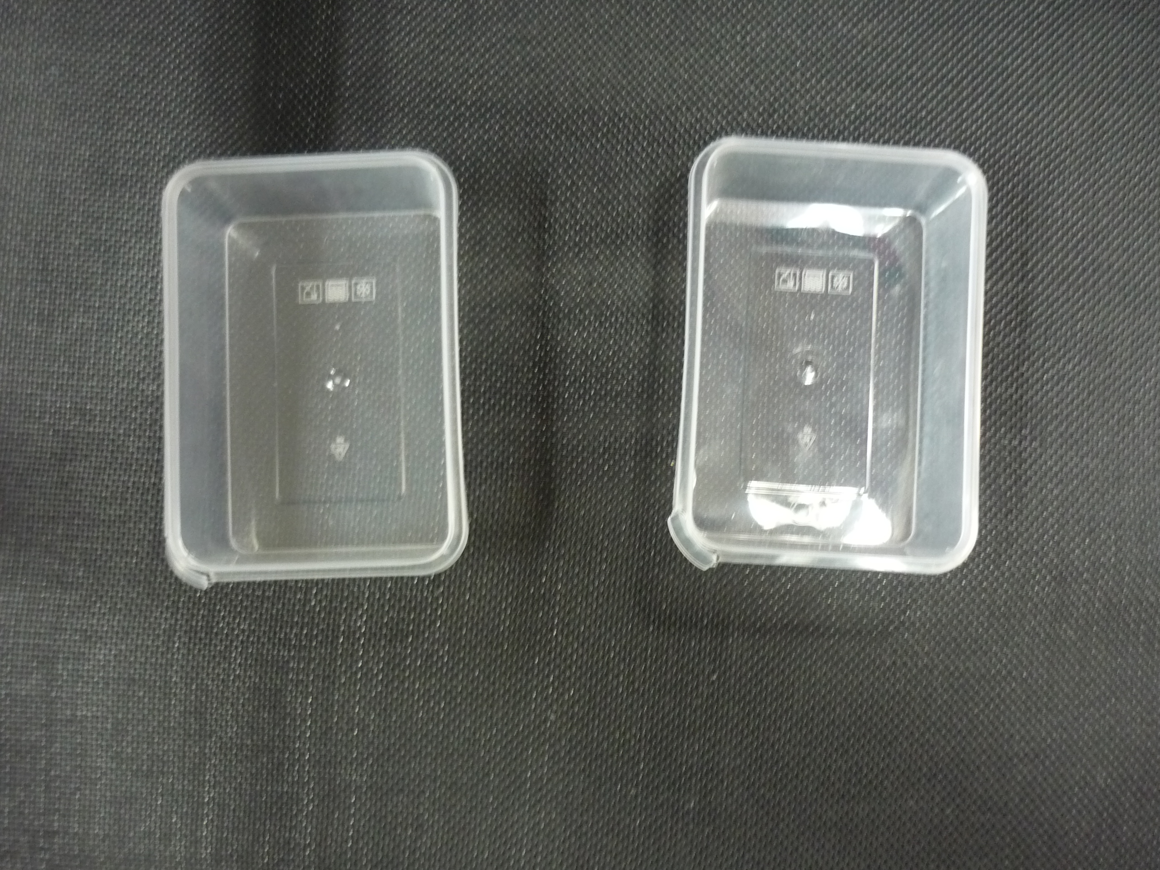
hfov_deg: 55.4
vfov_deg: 42.9
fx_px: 1106
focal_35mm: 33
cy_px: 435
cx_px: 580
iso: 400
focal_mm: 5.5
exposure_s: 1/8
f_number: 2.8
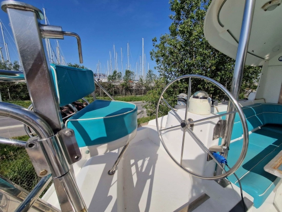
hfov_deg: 106.2
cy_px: 106
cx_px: 141
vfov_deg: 90.0
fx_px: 106
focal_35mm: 13
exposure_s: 1/3848
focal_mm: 2.2
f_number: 2.2
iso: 50
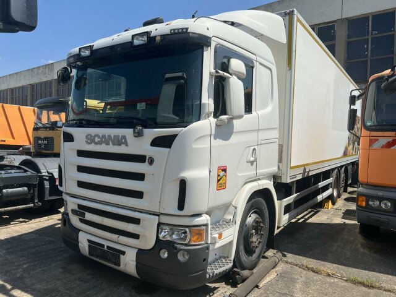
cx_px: 198
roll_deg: -1.2
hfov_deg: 67.3
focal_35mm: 26
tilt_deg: -1.1
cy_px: 148
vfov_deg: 53.1
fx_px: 297
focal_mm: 5.7
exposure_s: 1/6993
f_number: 1.5
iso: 50
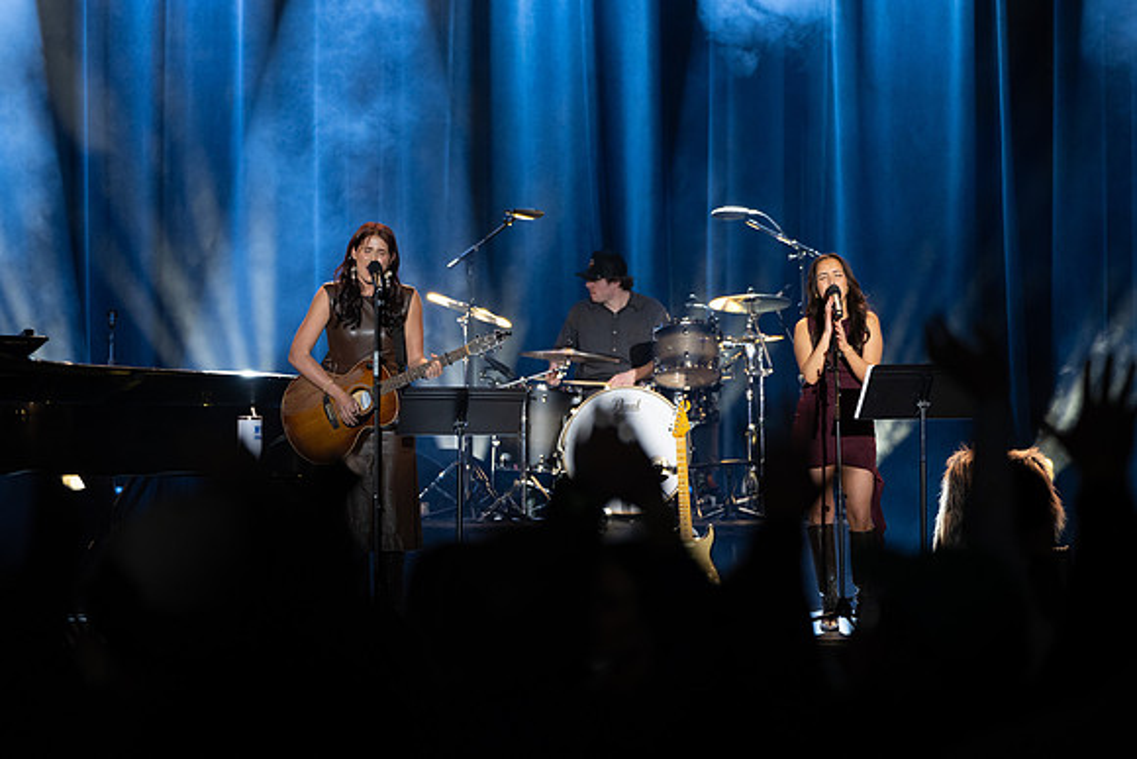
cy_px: 408
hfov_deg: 12.2
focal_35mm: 168
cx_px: 520
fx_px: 5311
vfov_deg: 8.2
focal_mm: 155
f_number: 2.8
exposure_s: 1/250
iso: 1250
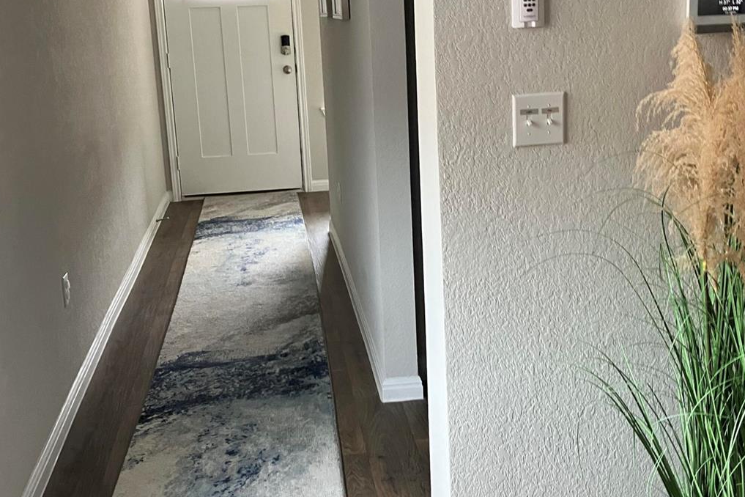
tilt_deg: -12.8
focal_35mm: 44
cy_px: 204
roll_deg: +1.6
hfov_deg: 44.5
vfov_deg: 30.4
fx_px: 910
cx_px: 387
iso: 160
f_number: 1.8
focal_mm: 3.99
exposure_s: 1/60
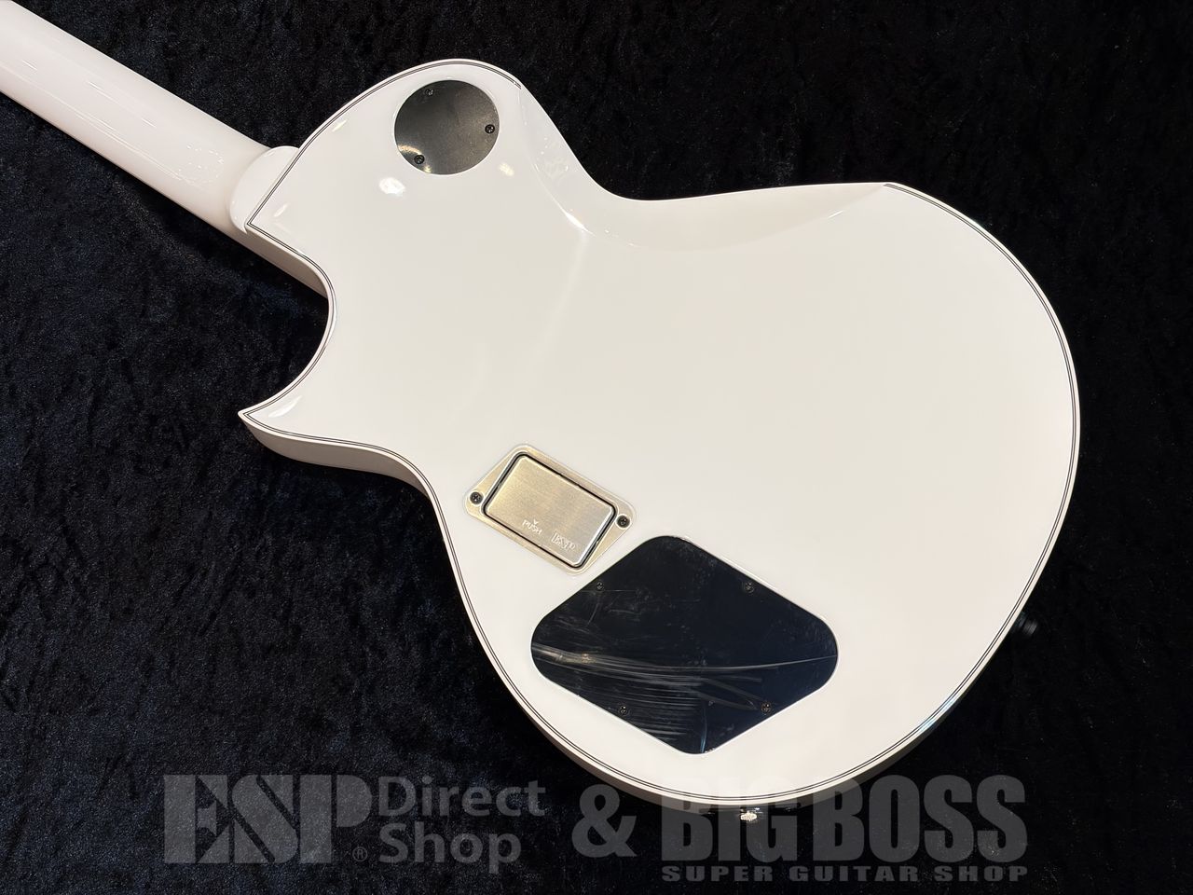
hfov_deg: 36.8
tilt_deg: -71.9
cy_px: 448
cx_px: 596
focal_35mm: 52
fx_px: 1792
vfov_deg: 28.0
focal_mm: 5.96
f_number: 1.6
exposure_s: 1/60
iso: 40
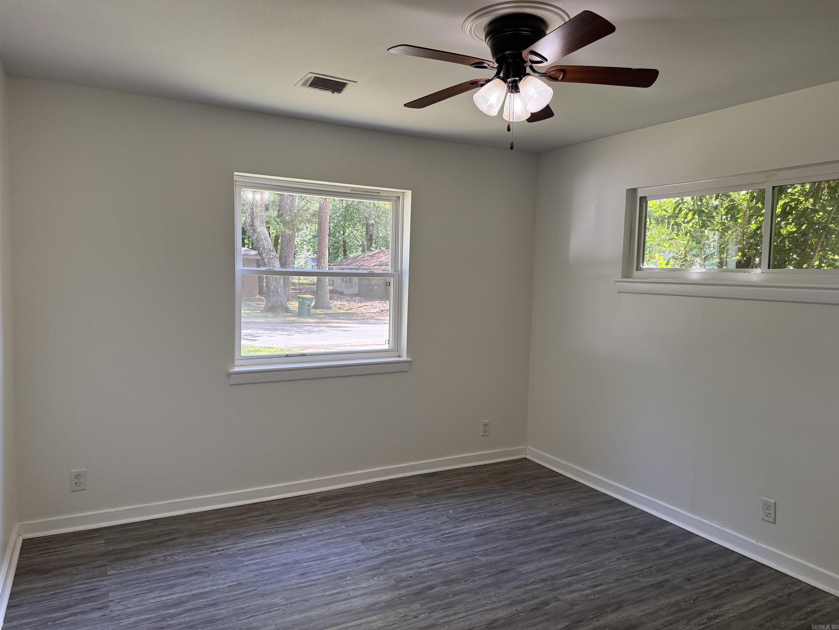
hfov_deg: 71.6
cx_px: 420
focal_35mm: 24
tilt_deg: -2.9
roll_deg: -1.6
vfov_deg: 56.8
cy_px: 315
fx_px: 582
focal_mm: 6.76
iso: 200
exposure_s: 1/236
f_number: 1.78
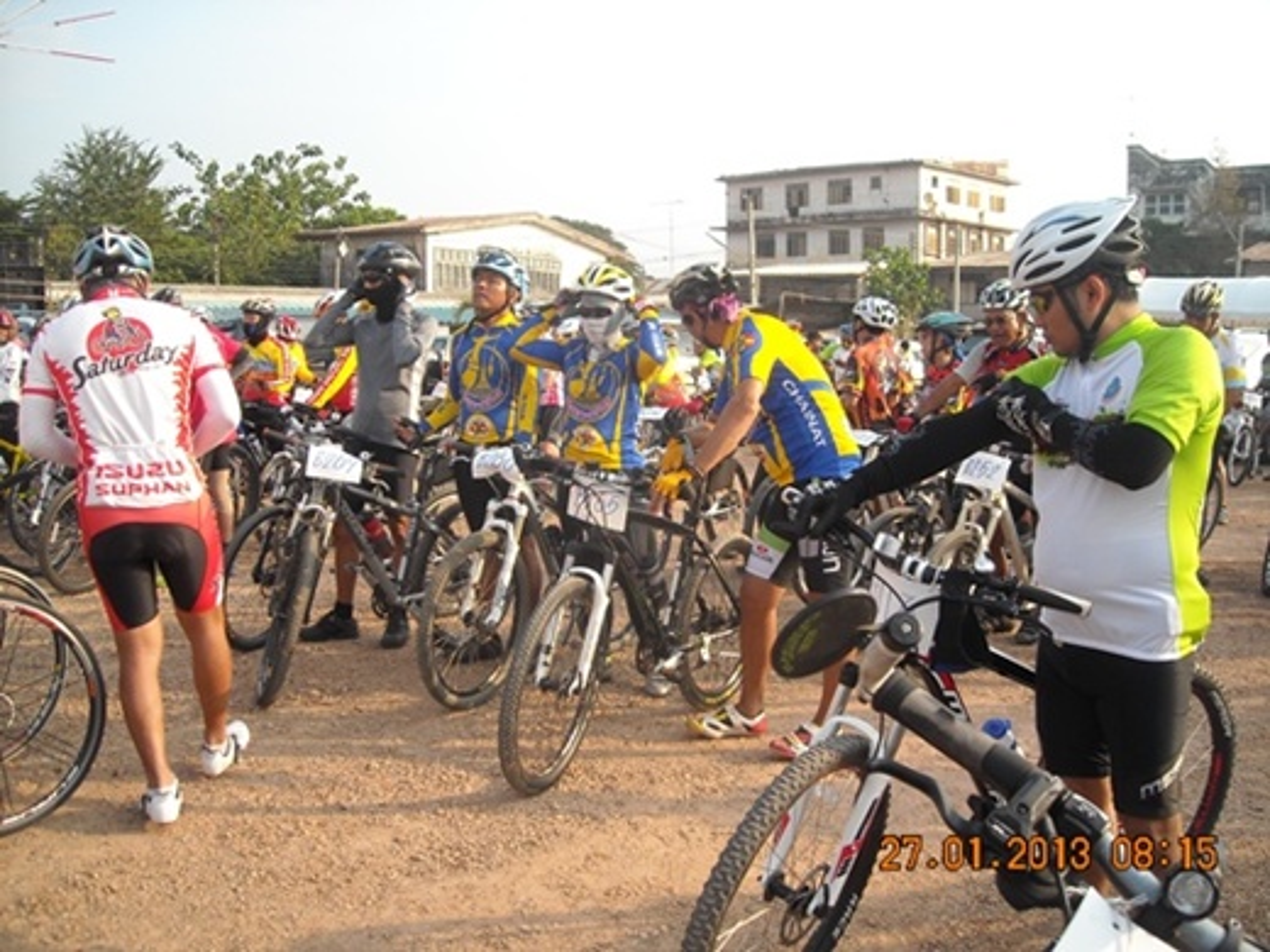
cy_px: 476
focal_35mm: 35
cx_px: 635
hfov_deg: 52.6
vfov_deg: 40.7
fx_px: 1284
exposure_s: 1/309
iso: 64
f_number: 2.8
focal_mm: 5.7
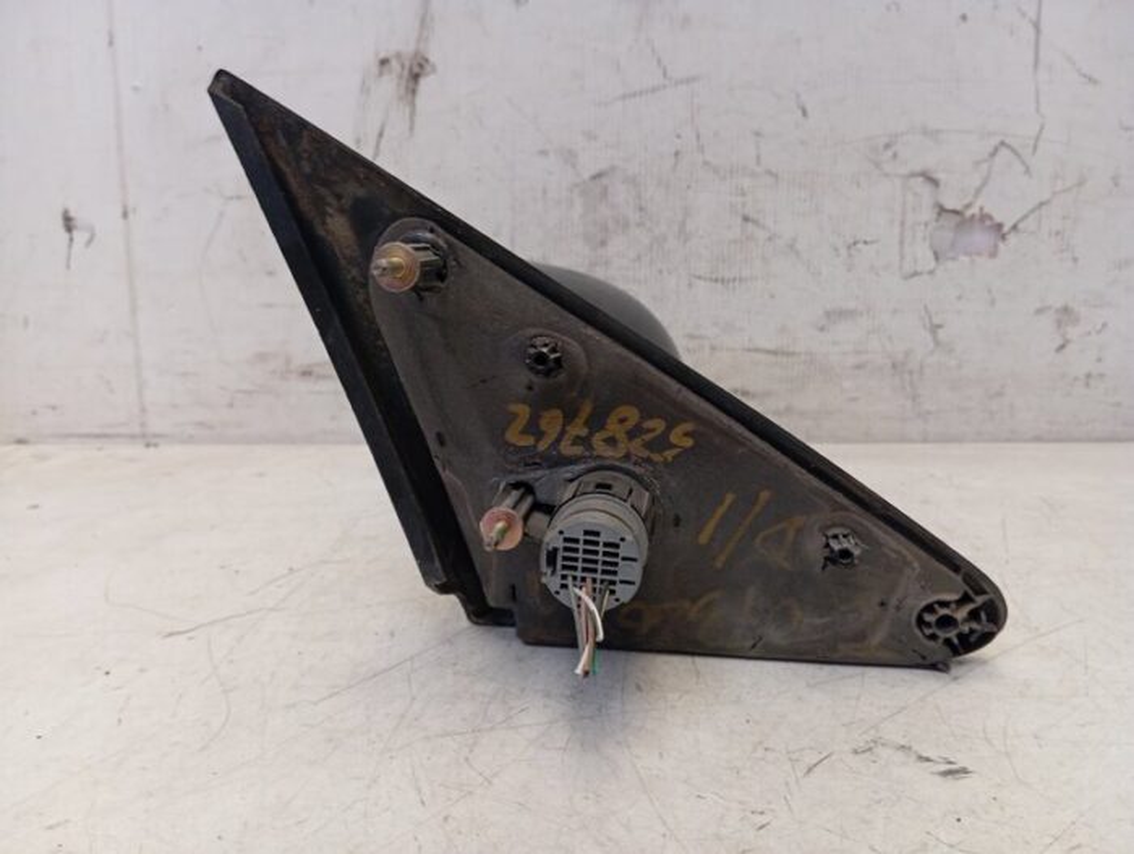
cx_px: 567
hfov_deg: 63.4
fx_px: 919
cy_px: 427
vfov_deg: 49.9
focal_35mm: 28
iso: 262
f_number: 1.8
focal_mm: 4.22
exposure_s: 1/33.3
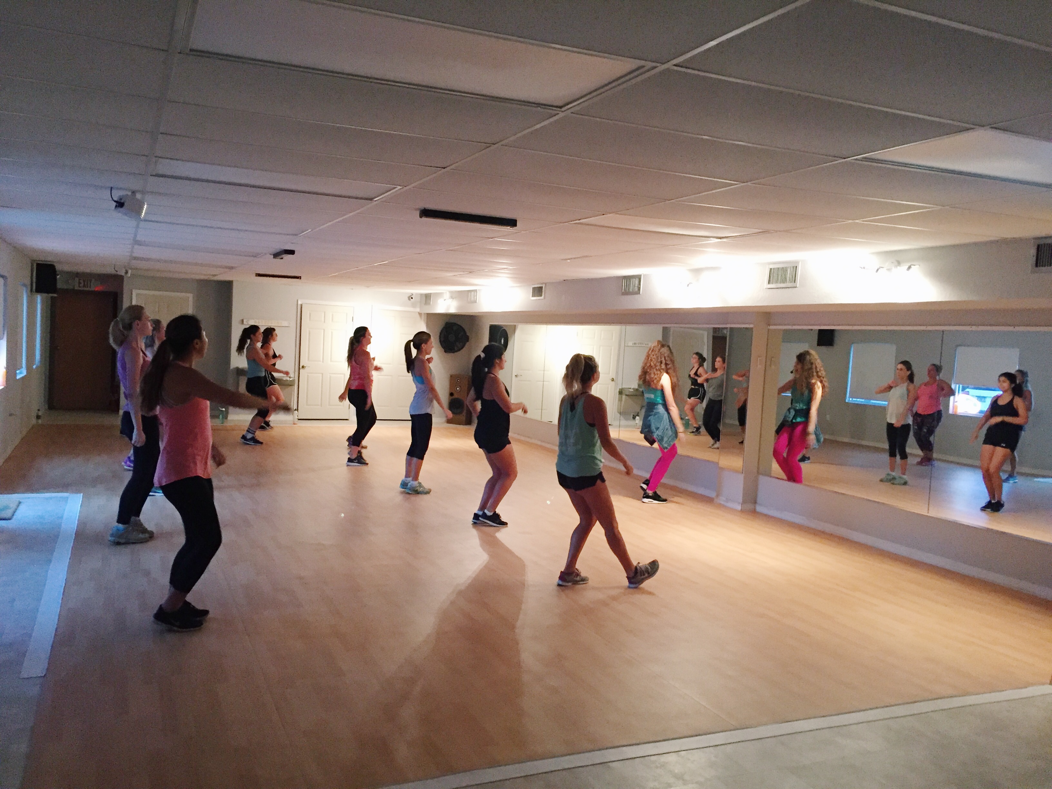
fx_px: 881
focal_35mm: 29
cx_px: 526
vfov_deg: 48.2
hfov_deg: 61.7
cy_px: 394
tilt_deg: -2.3
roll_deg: -1.8
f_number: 2.2
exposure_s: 1/30
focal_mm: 4.15
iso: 250
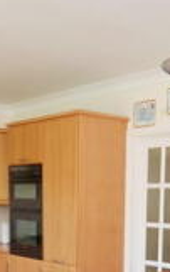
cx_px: 112
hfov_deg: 20.9
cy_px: 278
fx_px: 458
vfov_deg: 30.4
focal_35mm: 62
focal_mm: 10
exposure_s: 1/60
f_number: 4
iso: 200
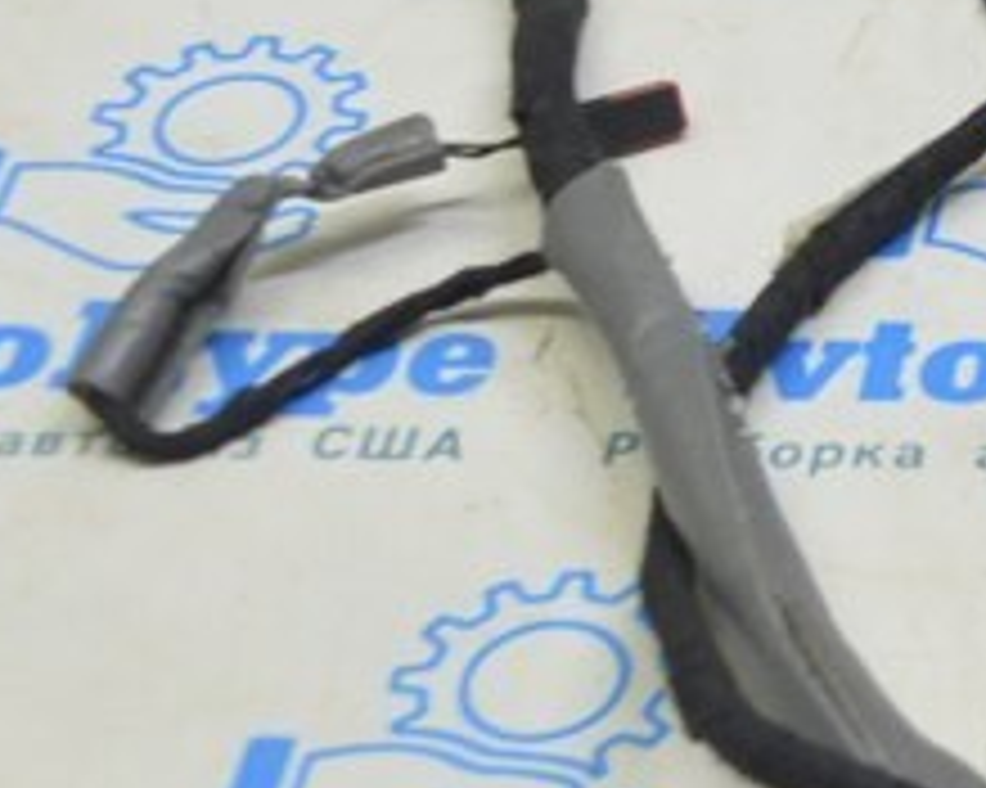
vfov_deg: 9.7
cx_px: 1904
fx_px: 4609
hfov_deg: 11.2
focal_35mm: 158
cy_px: 110
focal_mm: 24
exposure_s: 1/20
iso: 400
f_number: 5.6
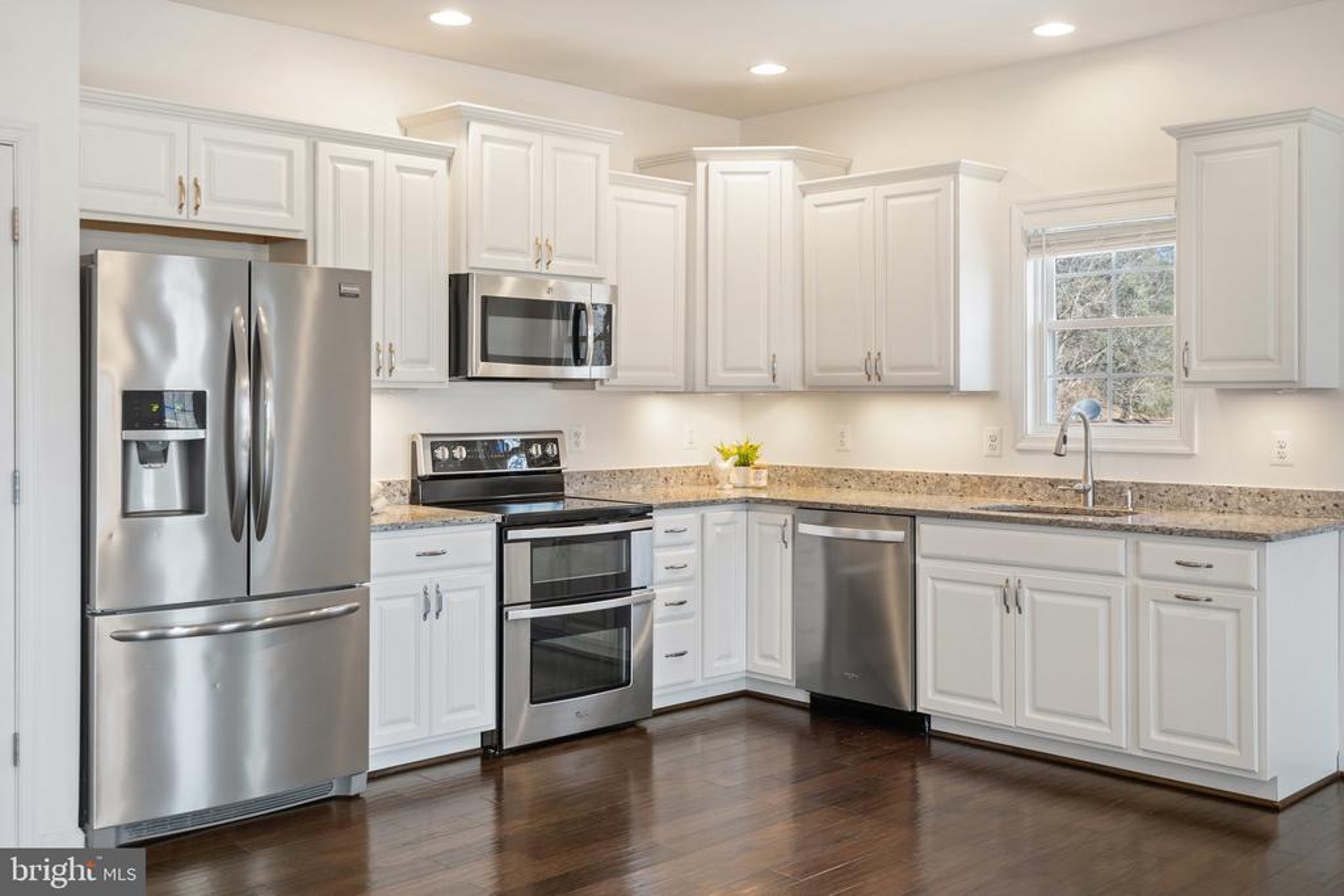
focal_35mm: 35
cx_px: 672
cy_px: 448
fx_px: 1307
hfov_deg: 54.4
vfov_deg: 37.9
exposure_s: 1/10
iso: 500
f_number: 8
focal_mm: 35
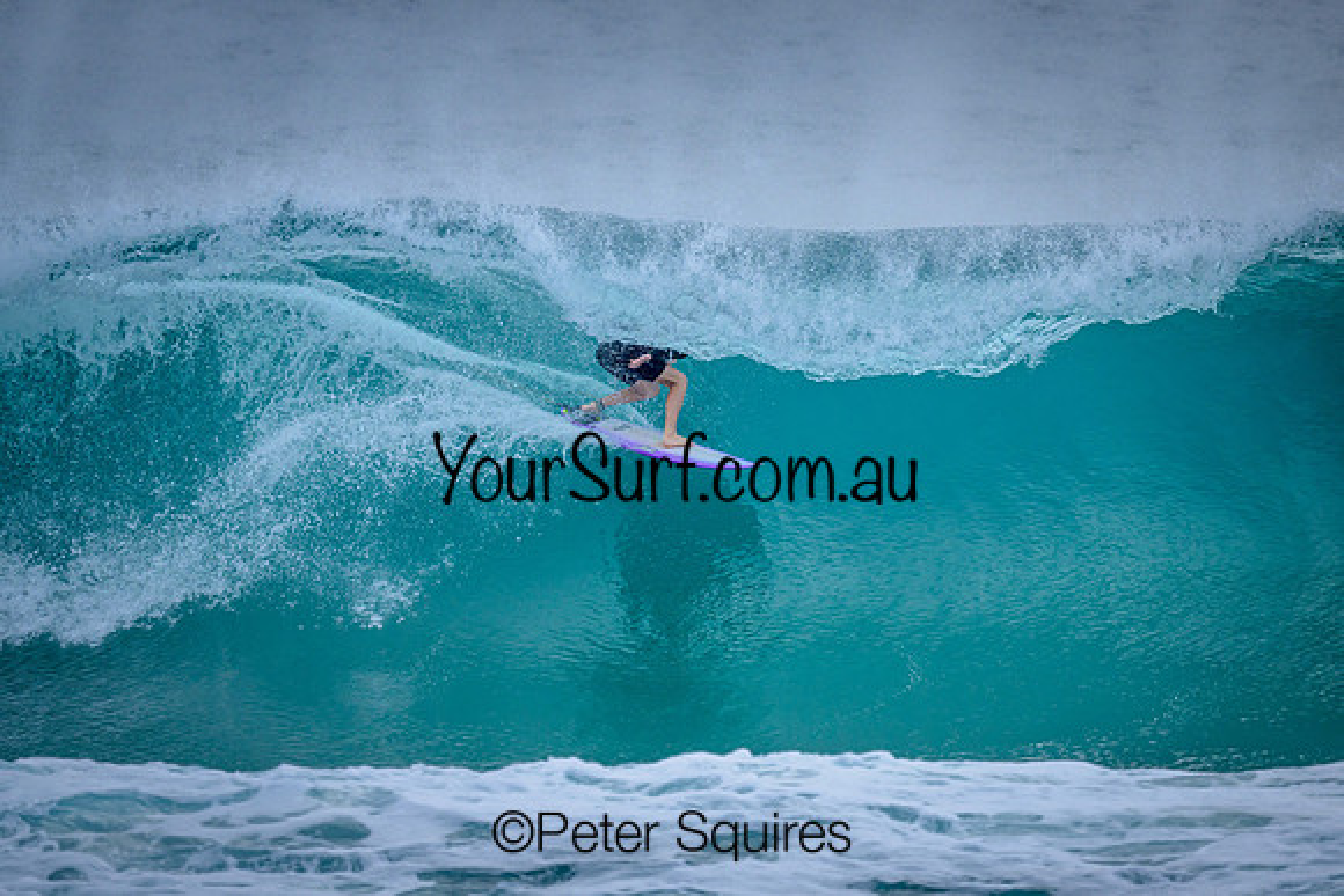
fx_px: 29872
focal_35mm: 800
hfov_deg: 2.6
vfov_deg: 1.7
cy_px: 448
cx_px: 672
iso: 1250
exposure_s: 1/2000
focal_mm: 800
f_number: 6.3
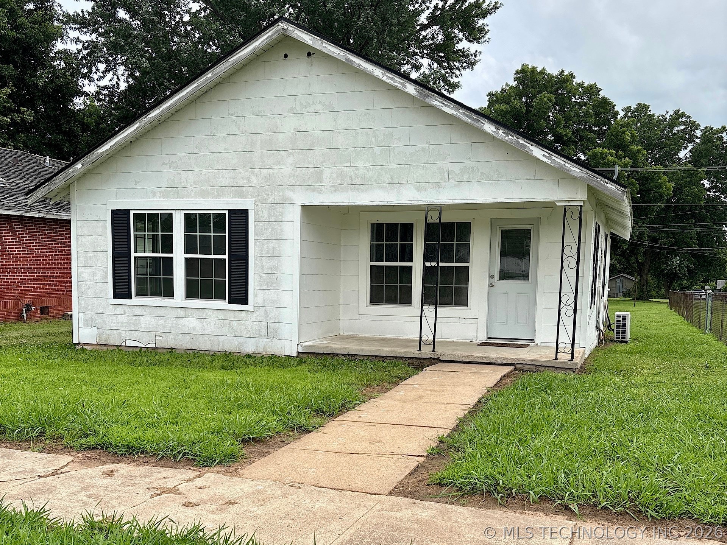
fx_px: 546
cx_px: 364
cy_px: 272
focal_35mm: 26
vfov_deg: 53.1
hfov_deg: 67.3
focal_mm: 5.96
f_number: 1.6
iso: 50
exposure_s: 1/2283
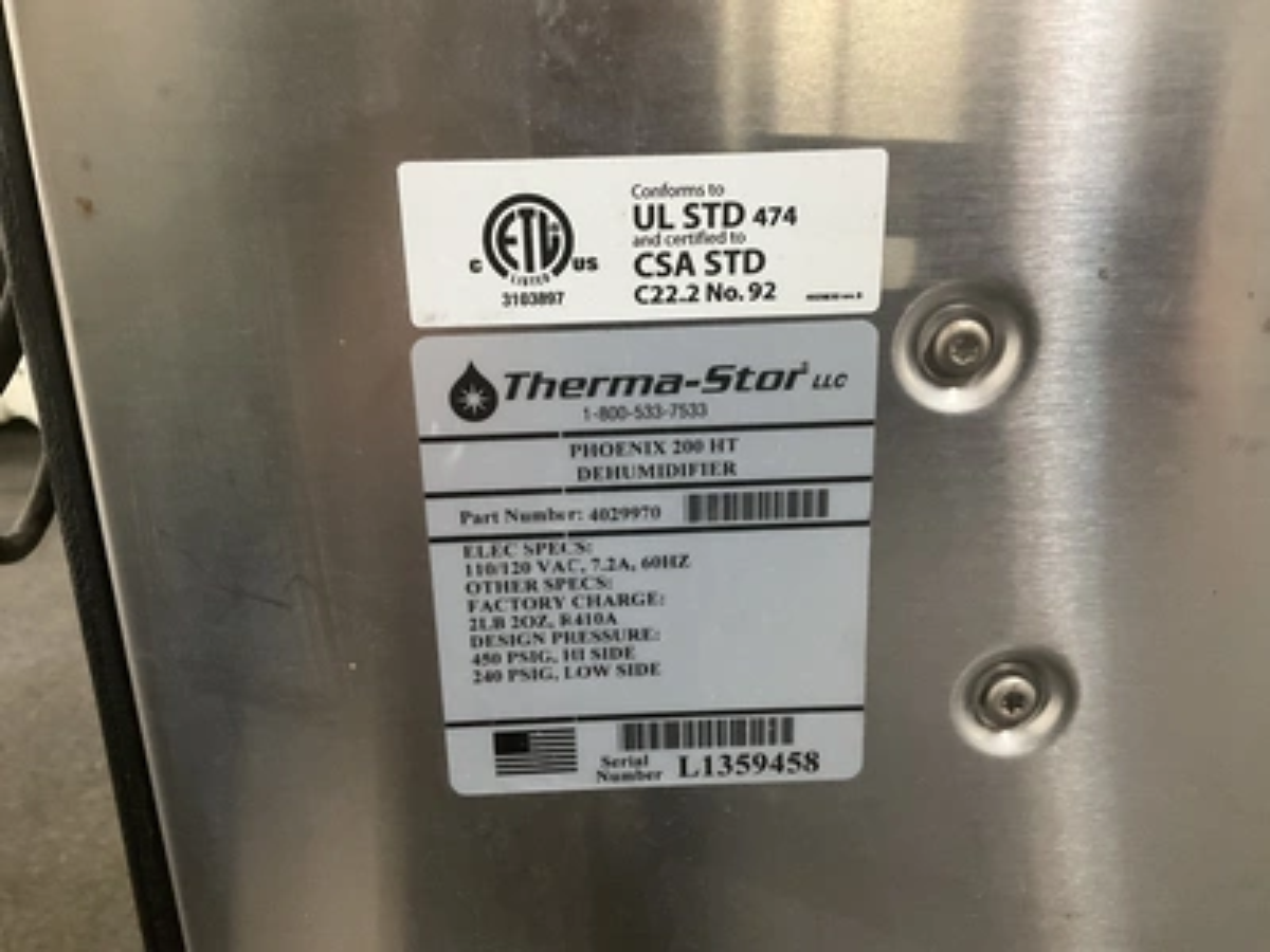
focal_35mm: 29
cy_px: 476
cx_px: 635
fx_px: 1064
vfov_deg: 48.2
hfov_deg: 61.7
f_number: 1.8
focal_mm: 3
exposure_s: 1/30
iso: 400
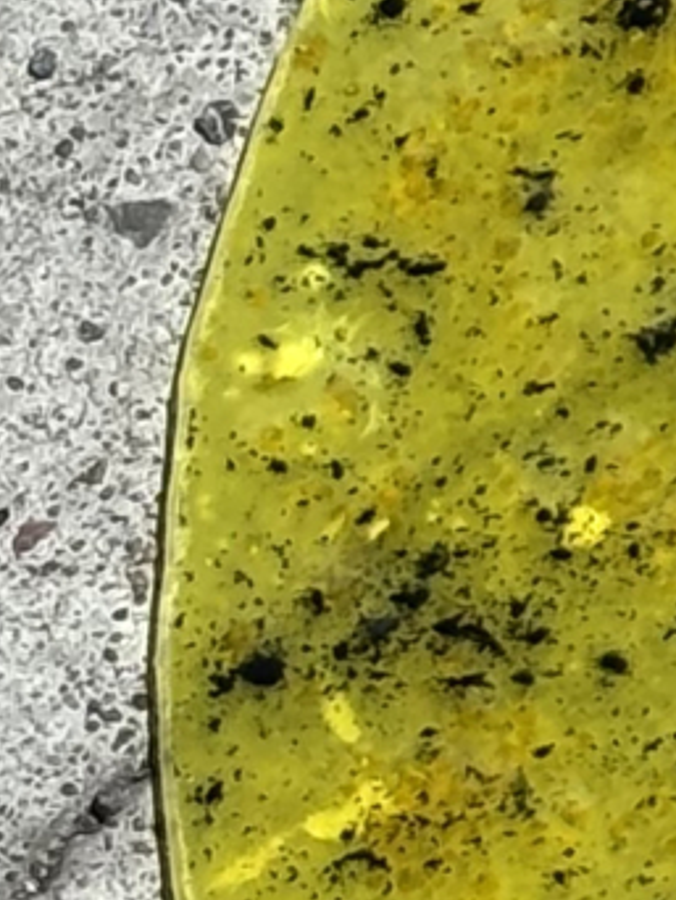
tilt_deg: -61.5
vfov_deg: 5.1
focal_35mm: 389
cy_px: 437
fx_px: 10116
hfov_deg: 3.7
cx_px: 2181
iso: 40
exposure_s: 1/3937
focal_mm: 5.96
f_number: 1.6
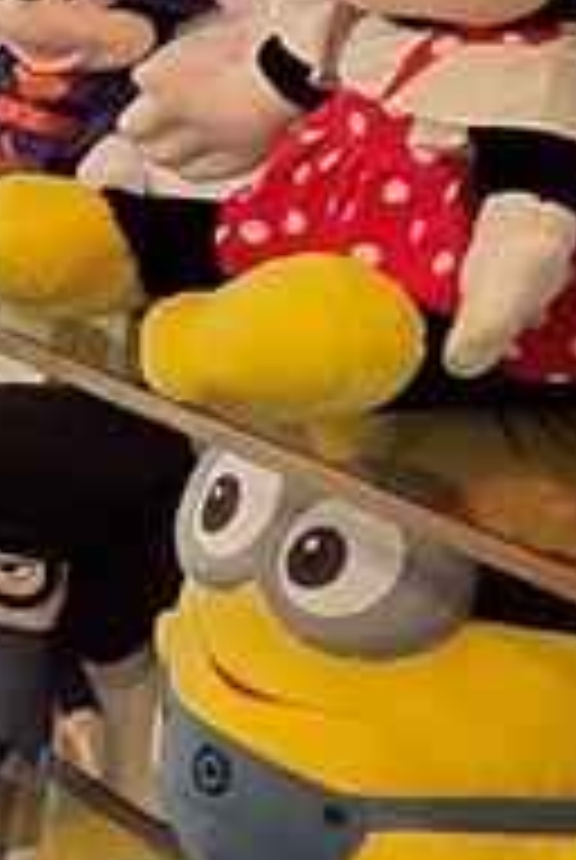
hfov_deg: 7.2
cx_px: -1980
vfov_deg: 17.8
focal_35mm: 113
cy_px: 77
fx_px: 2702
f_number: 2.2
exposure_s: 1/60
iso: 500
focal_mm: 2.2
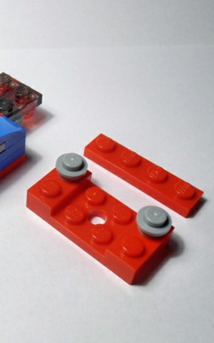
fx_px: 542
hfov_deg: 21.5
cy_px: 170
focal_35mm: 58
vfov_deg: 35.1
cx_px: -6
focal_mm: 6.61
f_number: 3.9
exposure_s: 1/60
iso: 80
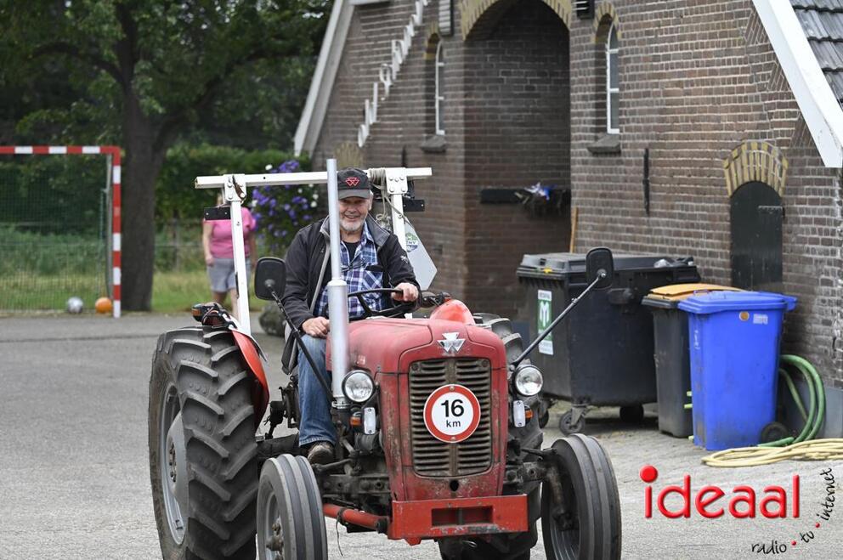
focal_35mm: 145
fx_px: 3391
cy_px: 280
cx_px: 422
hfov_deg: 14.2
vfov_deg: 9.4
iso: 320
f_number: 4.8
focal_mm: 145
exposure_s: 1/640
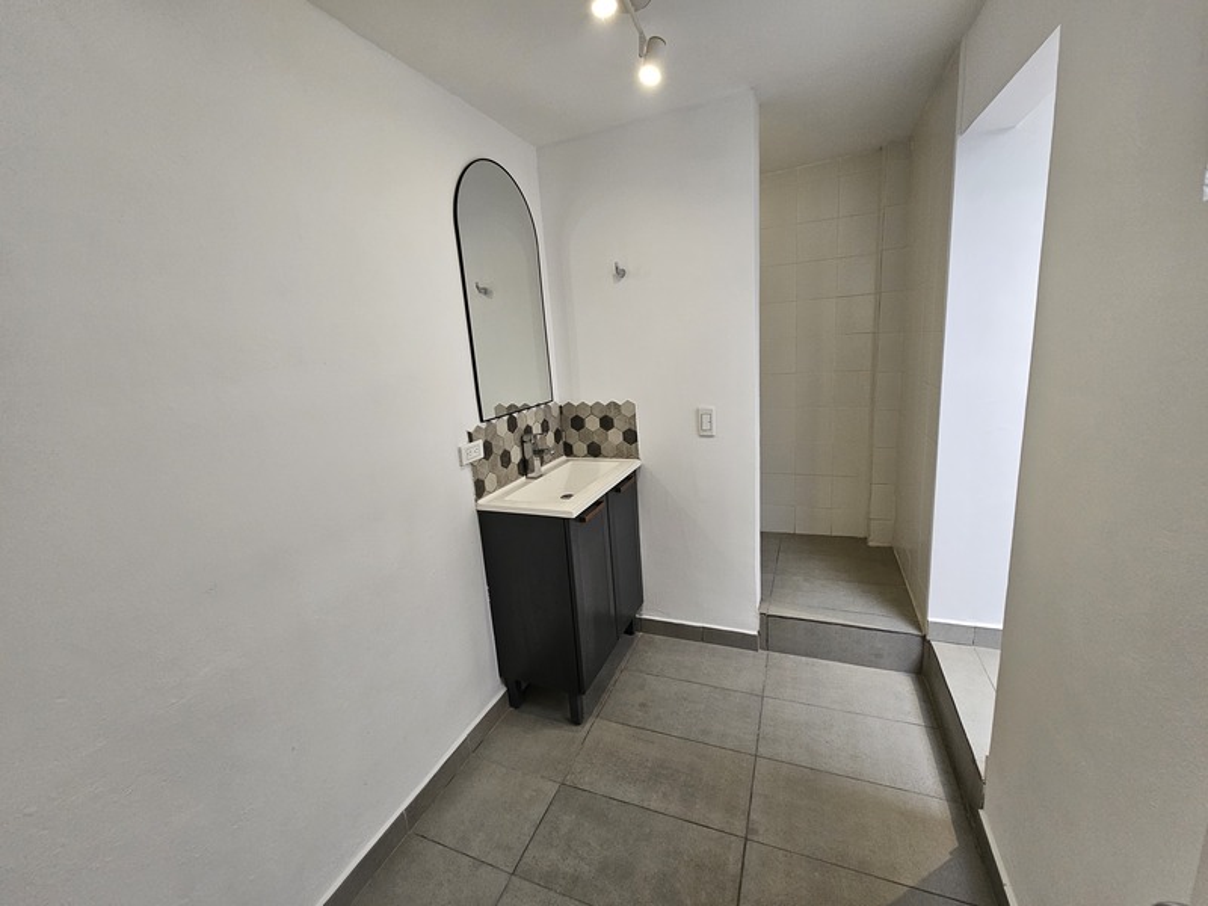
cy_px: 453
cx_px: 604
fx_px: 454
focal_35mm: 13
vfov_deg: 89.9
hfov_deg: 106.2
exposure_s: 1/77.4
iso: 200
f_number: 2.2
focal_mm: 2.2
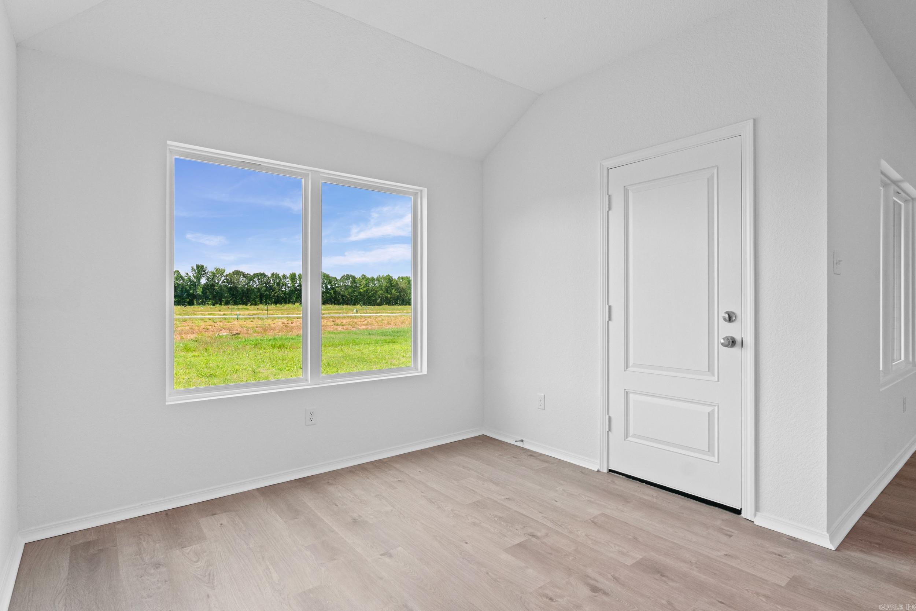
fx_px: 458
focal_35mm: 18
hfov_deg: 90.0
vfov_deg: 67.4
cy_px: 306
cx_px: 458
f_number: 9
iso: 250
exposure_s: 1/25
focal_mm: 12
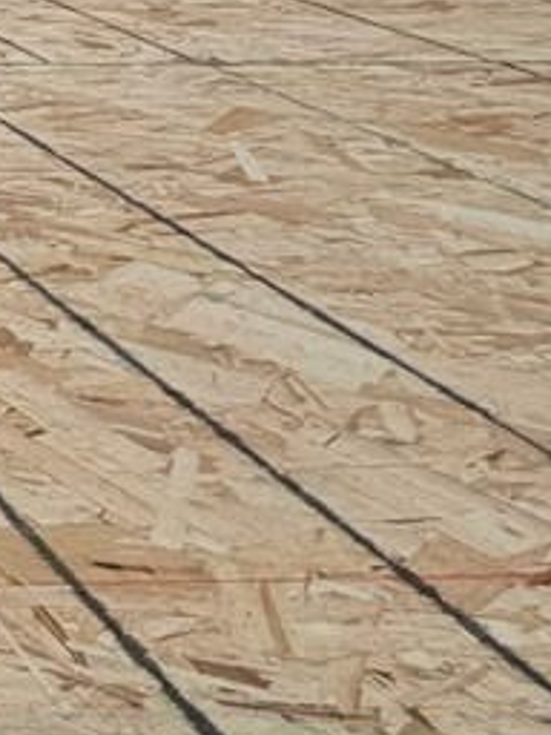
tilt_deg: +1.1
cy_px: -353
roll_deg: -0.3
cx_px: -729
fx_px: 1486
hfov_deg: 14.6
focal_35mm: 70
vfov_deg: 22.8
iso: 40
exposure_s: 1/709
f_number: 2.2
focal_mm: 2.22
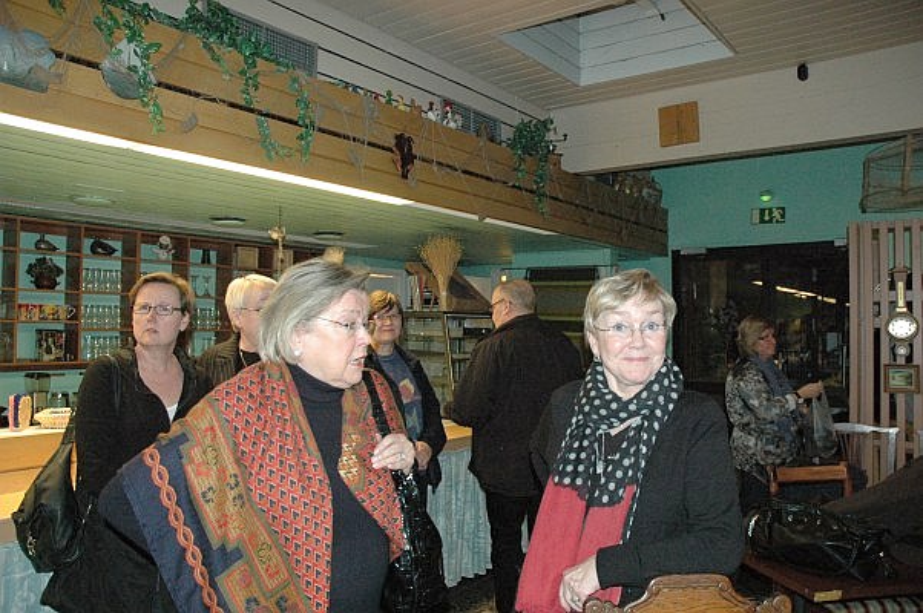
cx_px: 462
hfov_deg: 67.4
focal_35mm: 27
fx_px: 691
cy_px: 306
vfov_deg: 47.8
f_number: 5
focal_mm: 18
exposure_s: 1/60
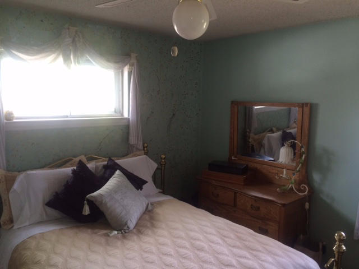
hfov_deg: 61.7
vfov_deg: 48.2
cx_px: 180
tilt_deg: -7.7
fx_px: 301
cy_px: 134
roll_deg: +0.2
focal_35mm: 29
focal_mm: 4.15
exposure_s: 1/30
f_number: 2.2
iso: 64
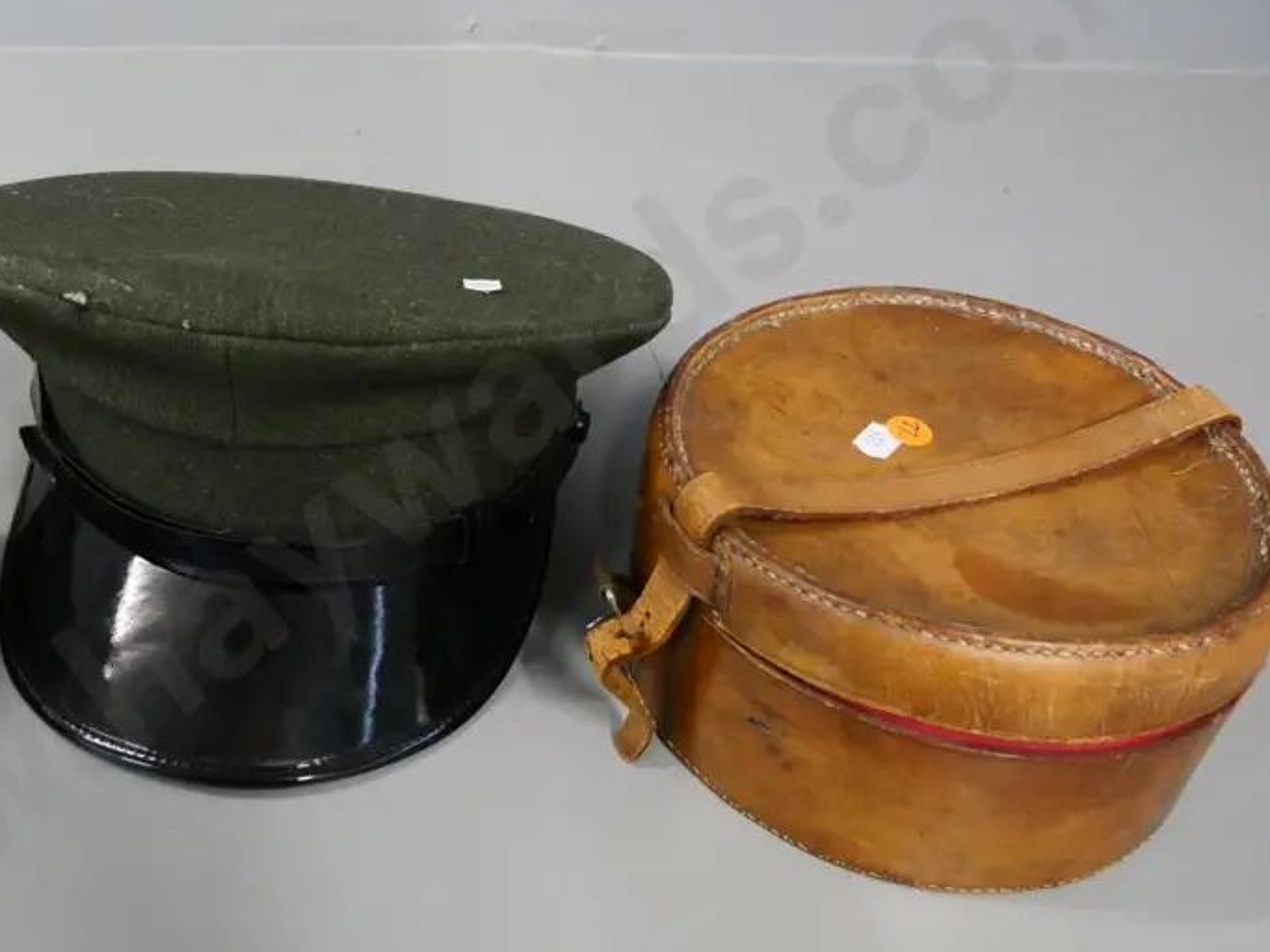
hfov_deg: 50.7
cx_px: 450
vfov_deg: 39.6
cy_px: 454
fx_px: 1321
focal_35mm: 36
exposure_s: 1/80
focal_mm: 12
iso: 3200
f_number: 4.5
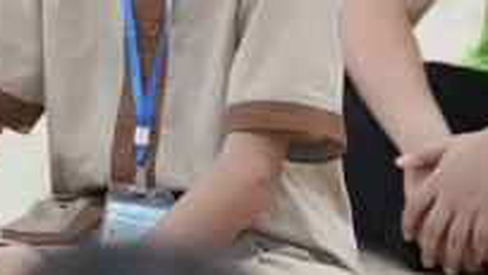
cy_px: -152
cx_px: 72
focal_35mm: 377
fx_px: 4881
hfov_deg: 5.7
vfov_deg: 3.2
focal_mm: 113
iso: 4000
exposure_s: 1/200
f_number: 2.8
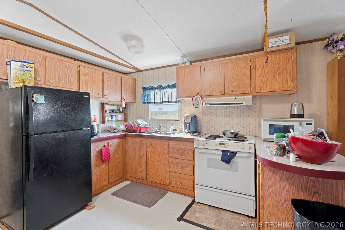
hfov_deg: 96.7
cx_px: 172
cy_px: 115
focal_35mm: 16
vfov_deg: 73.7
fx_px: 153
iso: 100
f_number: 8
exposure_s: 5
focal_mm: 16
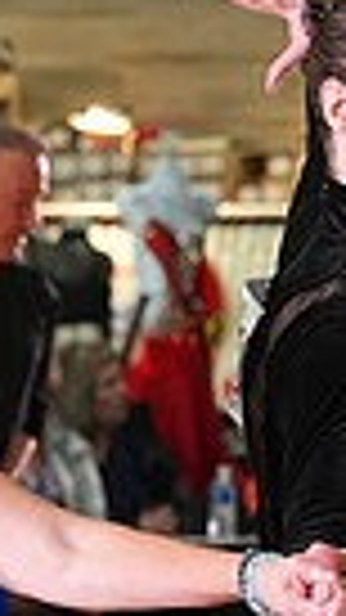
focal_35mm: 522
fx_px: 8519
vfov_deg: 4.1
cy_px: 814
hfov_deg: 2.3
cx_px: -2
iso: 2500
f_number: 5
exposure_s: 1/200
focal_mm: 118
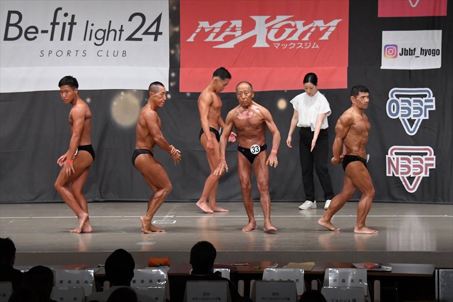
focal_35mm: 135
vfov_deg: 10.2
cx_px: 226
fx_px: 1698
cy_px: 151
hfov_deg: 15.2
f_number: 5.6
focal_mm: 90
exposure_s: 1/400
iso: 5000
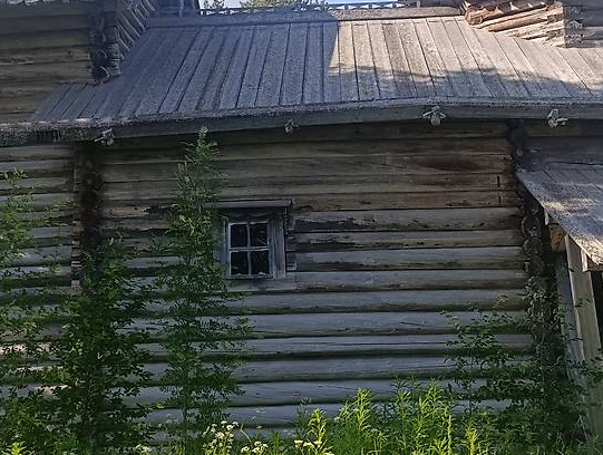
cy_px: 26
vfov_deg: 27.4
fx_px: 890
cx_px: 319
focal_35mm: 51
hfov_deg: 37.4
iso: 50
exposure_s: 1/322
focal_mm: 6.14
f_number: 1.6
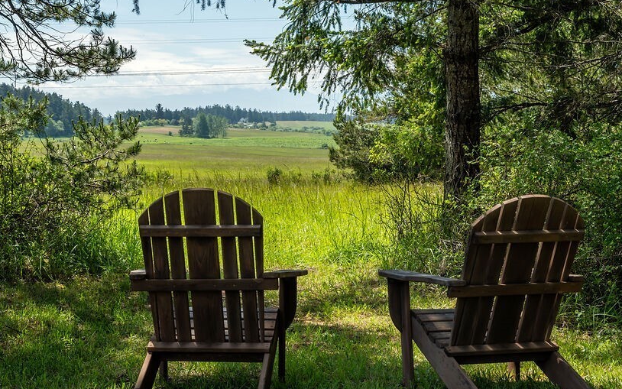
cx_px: 299
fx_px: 1000
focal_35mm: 59
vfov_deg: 22.0
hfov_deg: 34.5
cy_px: 166
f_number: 8
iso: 100
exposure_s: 1/400
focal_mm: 46
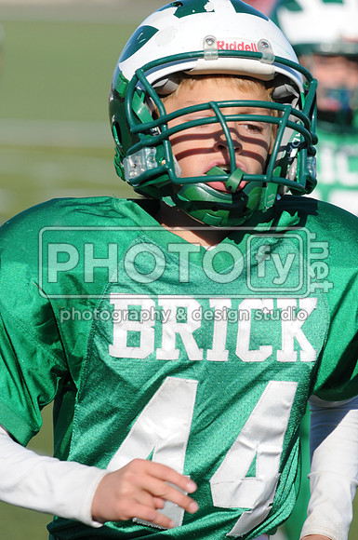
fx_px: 6732
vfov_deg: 4.6
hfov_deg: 3.0
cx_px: 179
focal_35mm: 450
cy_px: 270
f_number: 9
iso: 200
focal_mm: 300
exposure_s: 1/500
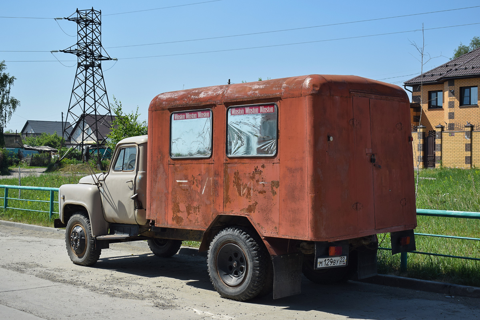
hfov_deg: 42.3
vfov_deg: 28.9
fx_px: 620
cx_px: 240
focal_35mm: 46
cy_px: 160
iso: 100
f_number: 5.6
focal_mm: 31
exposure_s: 1/500
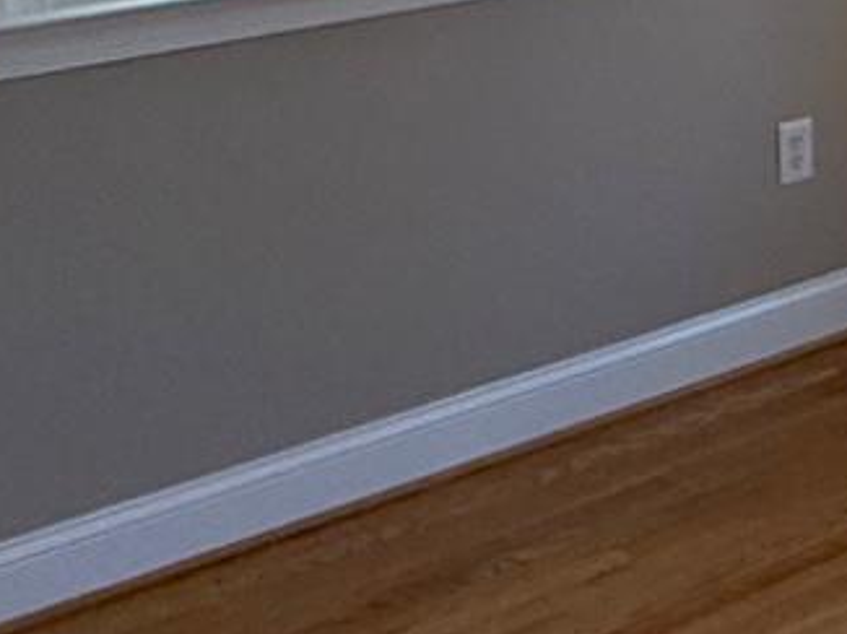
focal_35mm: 88
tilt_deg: -9.7
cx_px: 1260
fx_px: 2152
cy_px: -107
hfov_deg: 19.5
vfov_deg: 16.2
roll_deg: -0.8
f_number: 2.2
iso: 160
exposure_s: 1/99
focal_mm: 2.22
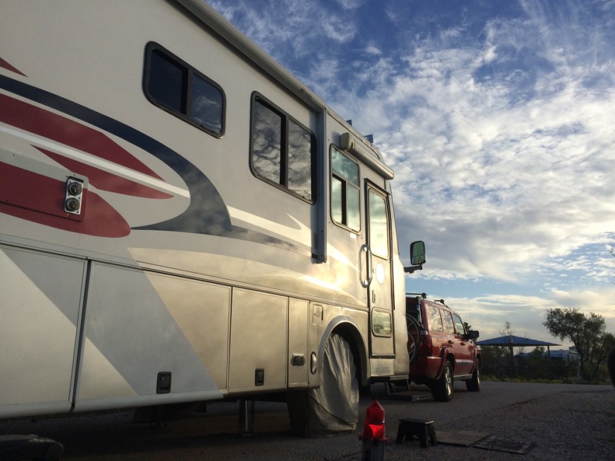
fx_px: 515
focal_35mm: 29
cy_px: 230
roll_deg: -0.7
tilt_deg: +14.9
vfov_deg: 48.2
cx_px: 308
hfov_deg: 61.7
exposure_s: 1/2283
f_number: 2.2
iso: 32
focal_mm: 4.15
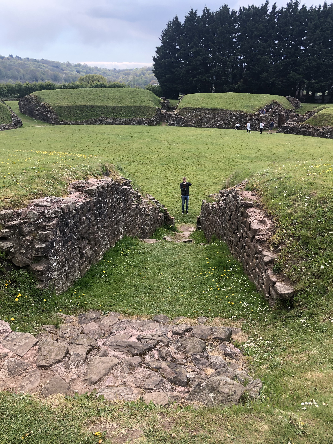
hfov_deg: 49.7
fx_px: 359
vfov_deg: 63.4
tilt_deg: -20.0
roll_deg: +0.2
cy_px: 222
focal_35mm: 28
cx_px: 166
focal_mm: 3.99
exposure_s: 1/481
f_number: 1.8
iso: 20
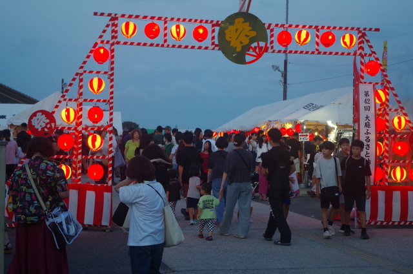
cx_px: 206
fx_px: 824
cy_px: 137
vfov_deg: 18.8
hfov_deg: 28.1
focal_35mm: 72
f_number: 5.6
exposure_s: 1/60
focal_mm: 47.5
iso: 800
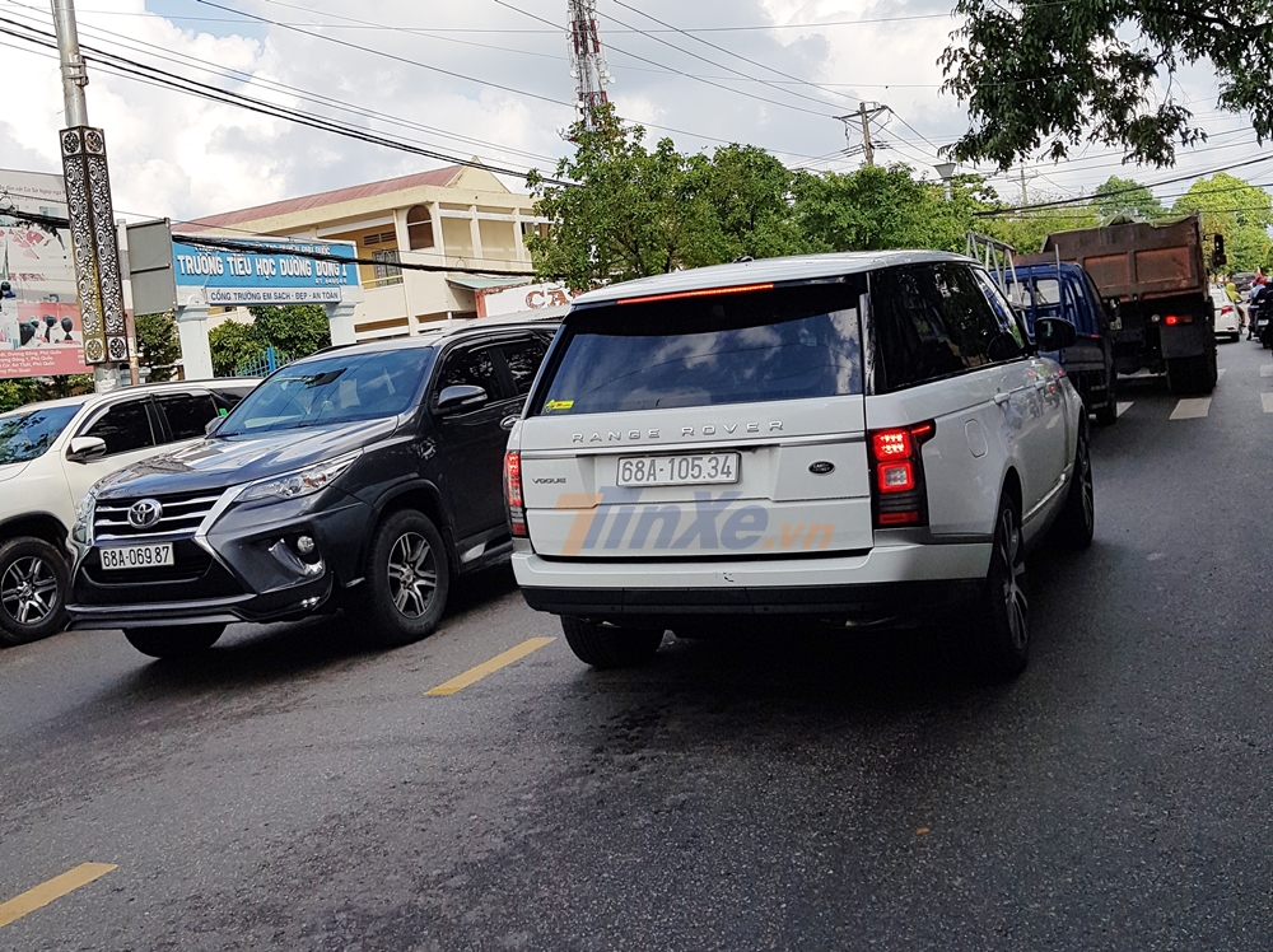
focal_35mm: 26
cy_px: 476
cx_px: 636
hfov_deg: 67.4
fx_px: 955
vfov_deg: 53.0
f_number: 1.7
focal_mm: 4.2
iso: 50
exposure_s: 1/2384
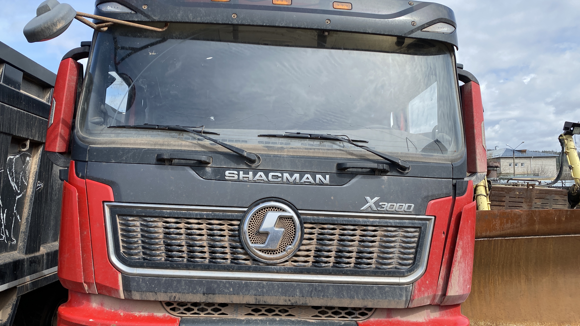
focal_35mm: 31
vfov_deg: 37.6
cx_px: 273
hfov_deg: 62.6
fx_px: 477
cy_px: 193
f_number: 1.8
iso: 32
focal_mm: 4.25
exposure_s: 1/1808
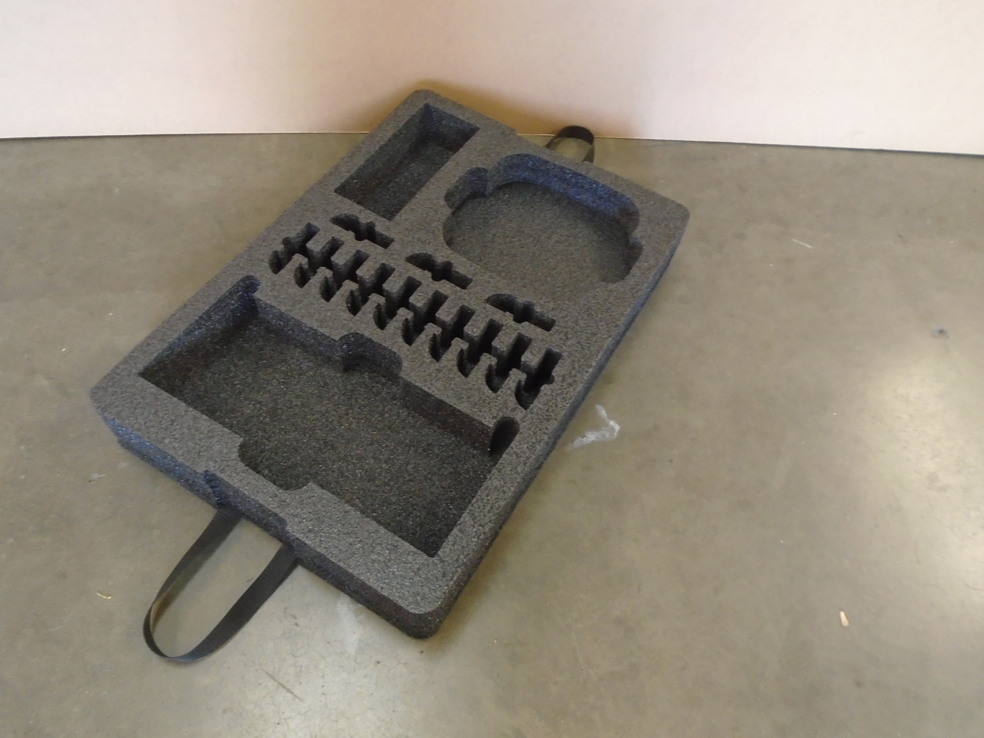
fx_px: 739
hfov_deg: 67.3
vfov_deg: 53.1
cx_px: 492
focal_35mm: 26
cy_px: 369
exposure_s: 1/13
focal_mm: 4.6
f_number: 3.2
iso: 400
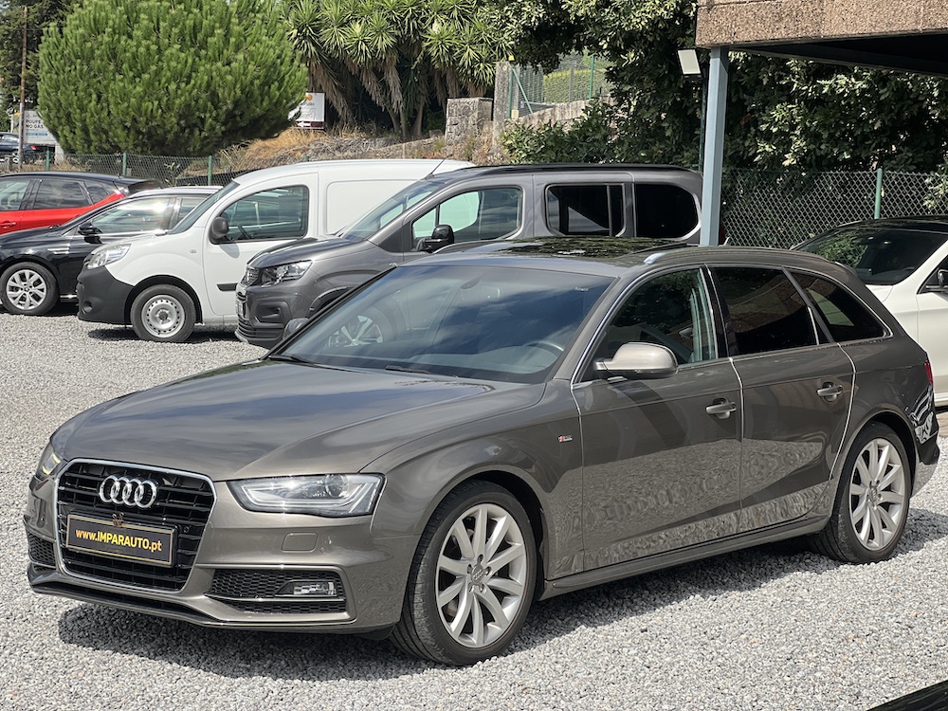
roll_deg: -2.9
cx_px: 474
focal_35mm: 77
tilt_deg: -3.2
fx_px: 2109
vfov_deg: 19.1
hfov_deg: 25.3
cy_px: 356
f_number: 2.8
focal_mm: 9
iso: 32
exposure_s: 1/649
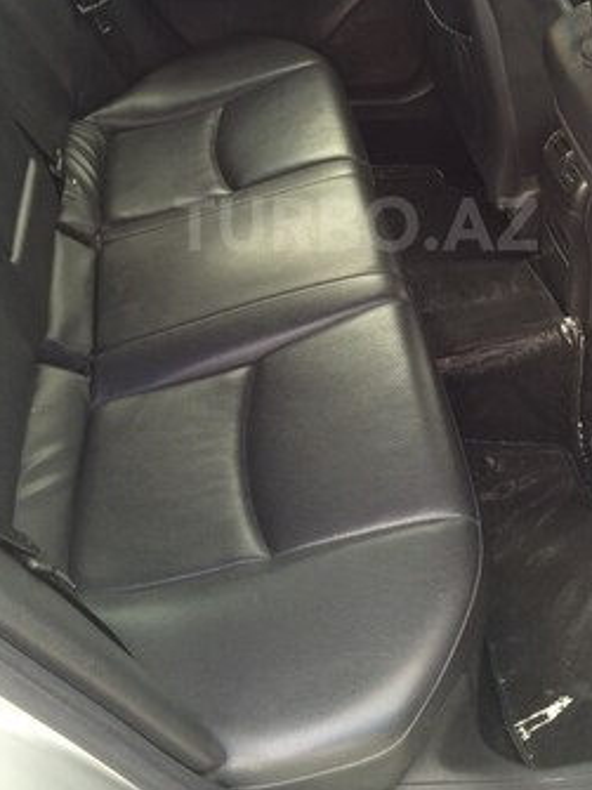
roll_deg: +0.4
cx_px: 356
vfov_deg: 42.8
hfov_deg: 33.5
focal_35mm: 43
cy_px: 224
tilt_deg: -37.0
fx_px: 981
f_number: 2.2
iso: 40
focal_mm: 4.15
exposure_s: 1/50
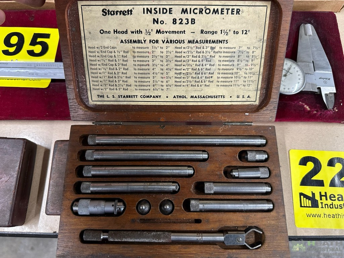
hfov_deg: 71.6
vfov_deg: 56.8
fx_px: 239
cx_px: 172
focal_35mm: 24
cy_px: 129
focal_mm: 6.86
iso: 320
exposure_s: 1/60
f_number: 1.78
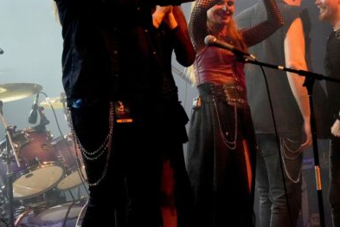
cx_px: 309
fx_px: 1549
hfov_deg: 12.4
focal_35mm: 164
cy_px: 73
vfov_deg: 8.4
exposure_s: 1/160
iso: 5000
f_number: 4.5
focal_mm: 56
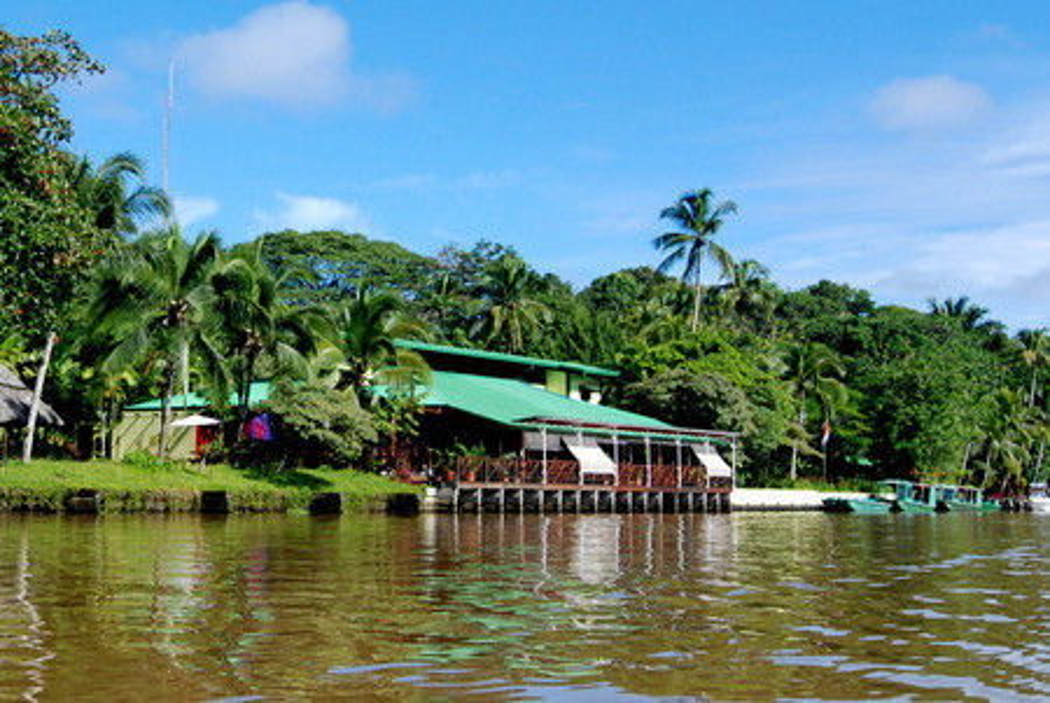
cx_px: 525
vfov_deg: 37.0
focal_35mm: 36
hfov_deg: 53.1
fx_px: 1051
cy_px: 352
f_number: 9
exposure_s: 1/800
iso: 640
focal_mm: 24
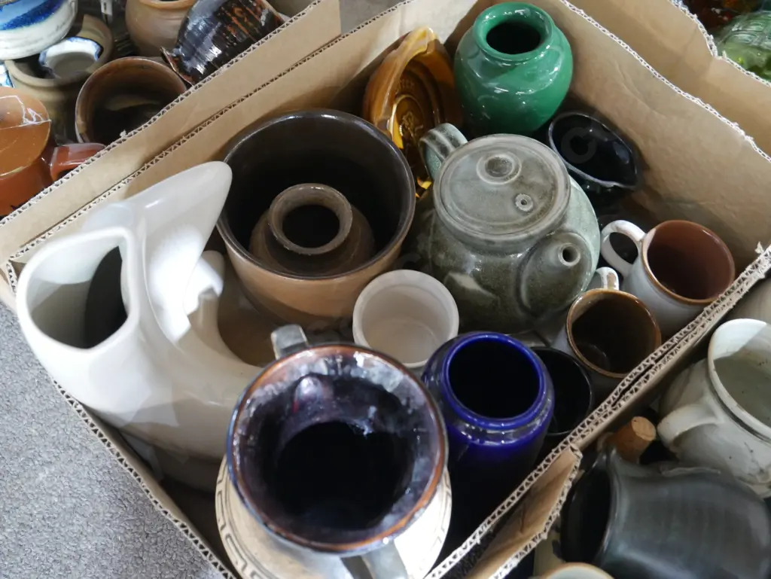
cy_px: 290
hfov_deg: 46.8
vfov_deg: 36.0
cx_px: 386
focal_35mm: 40
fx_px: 891
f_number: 4.5
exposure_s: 1/20
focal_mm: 20
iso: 3200
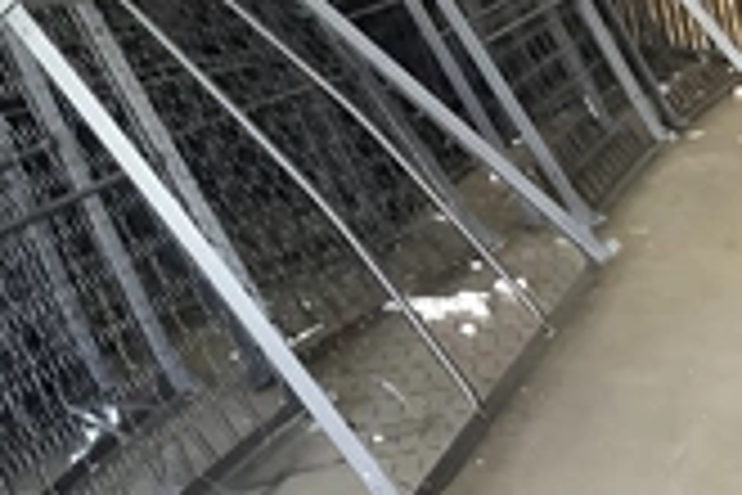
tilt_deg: -10.3
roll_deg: -0.5
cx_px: 4
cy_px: 54
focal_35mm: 78
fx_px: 1608
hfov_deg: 24.8
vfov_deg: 17.3
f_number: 2.4
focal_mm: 3.3
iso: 320
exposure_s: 1/60
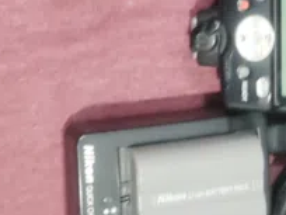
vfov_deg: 15.7
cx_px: 257
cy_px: -39
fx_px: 752
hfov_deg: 21.1
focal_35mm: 91
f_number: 1.8
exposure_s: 1/16.7
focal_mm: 4.25
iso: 988
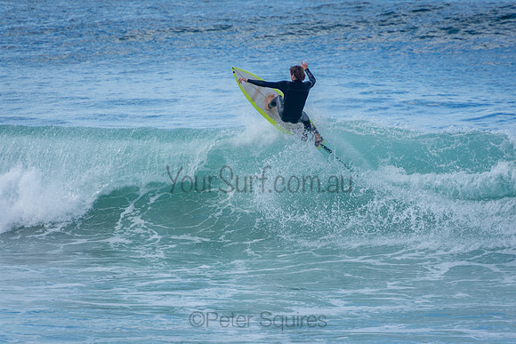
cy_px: 172
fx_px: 8602
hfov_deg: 3.4
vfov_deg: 2.3
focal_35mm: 600
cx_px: 258
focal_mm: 400
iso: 160
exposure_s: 1/800
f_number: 5.6
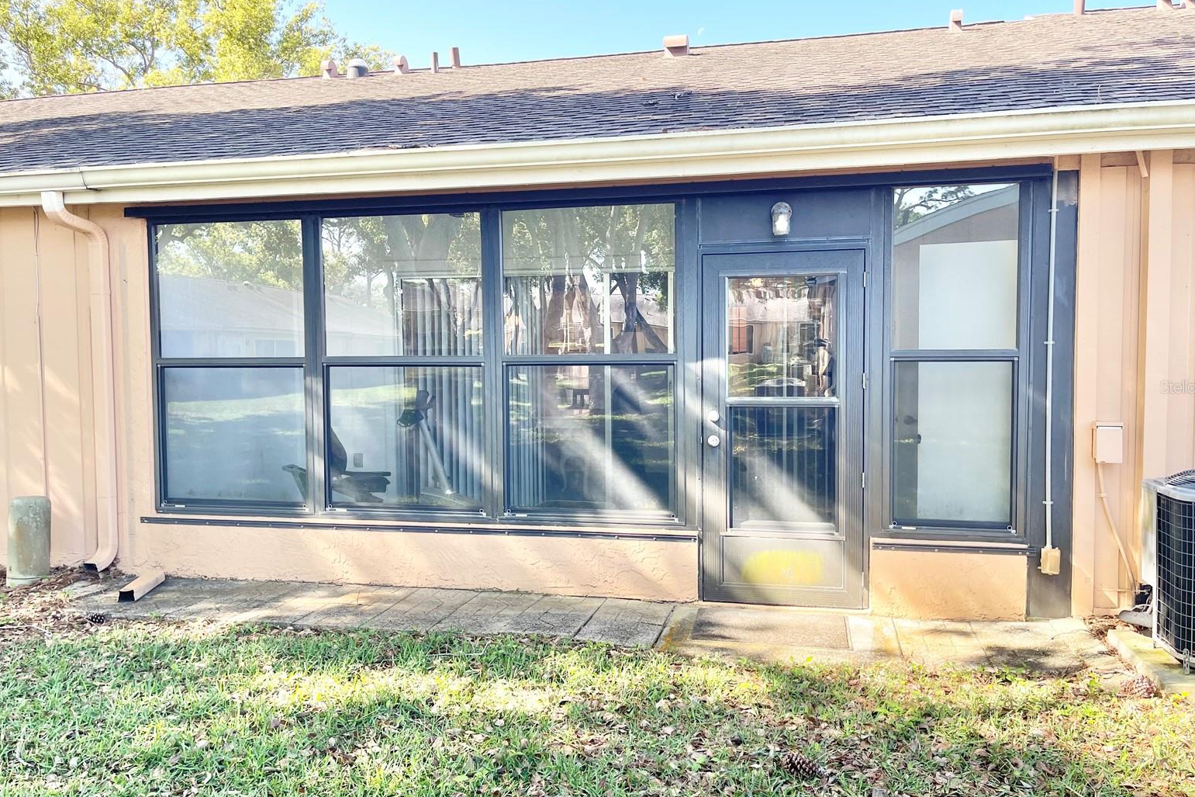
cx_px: 613
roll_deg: +0.8
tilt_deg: -2.4
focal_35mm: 27
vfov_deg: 47.9
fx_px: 896
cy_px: 386
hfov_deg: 67.4
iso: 32
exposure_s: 1/303
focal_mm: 5.1
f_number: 1.6
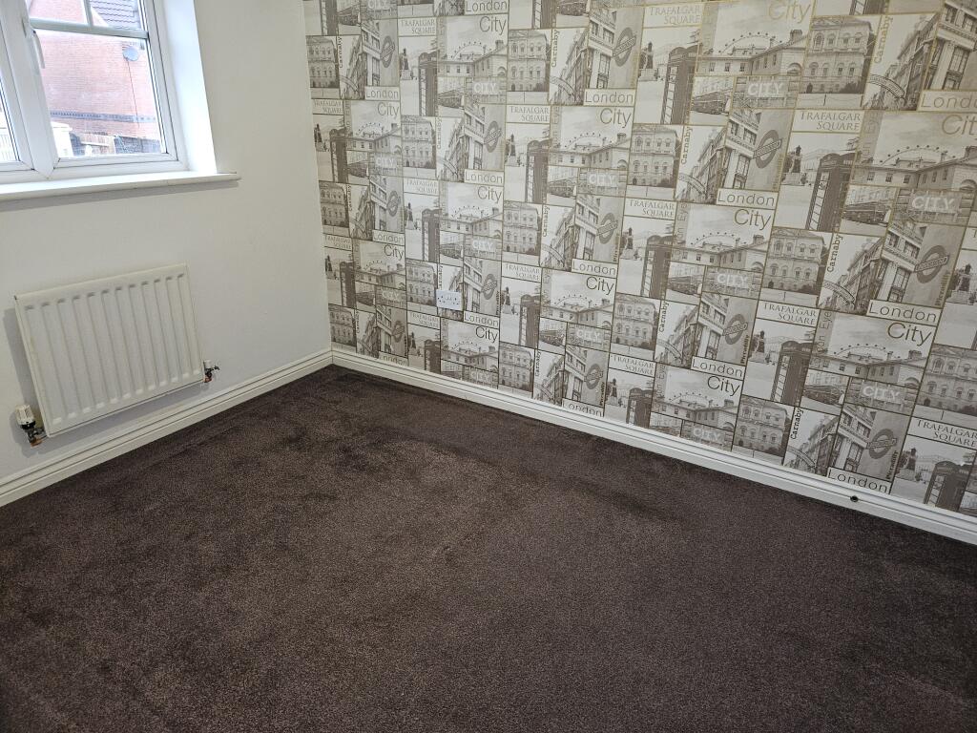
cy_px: 366
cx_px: 488
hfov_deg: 73.9
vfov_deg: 58.9
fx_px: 649
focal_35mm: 23
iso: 100
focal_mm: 5.4
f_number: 1.8
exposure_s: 1/33.3
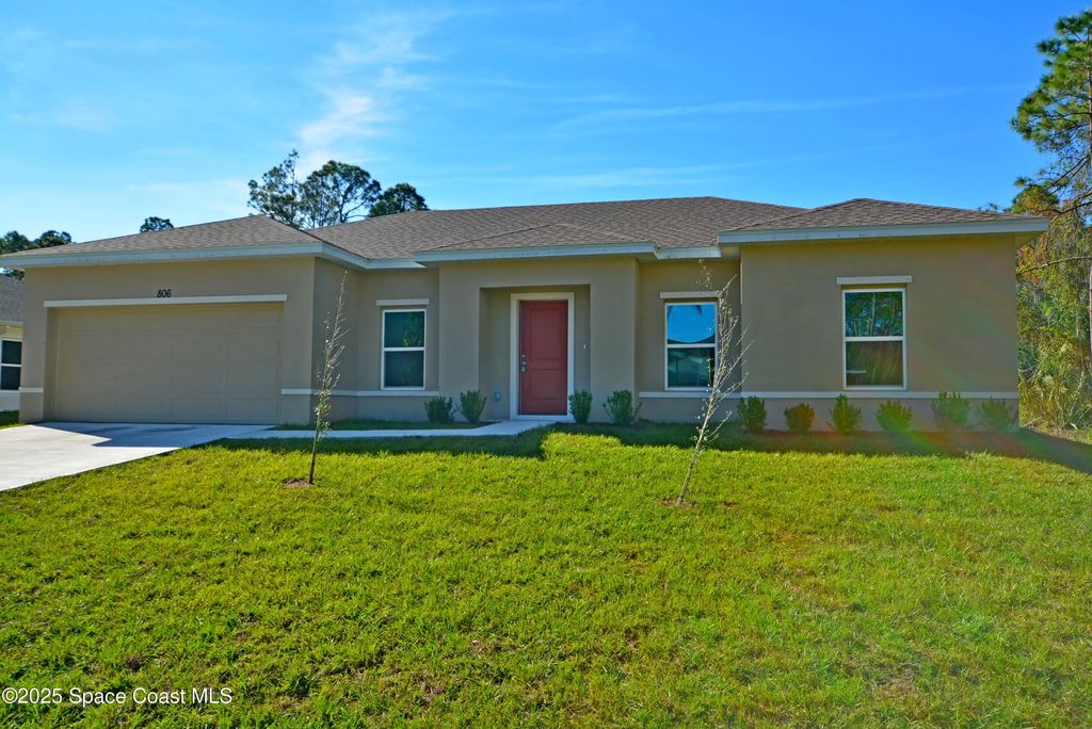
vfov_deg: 48.0
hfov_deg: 67.4
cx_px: 546
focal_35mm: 27
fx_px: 819
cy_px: 364
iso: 125
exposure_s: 1/250
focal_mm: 18
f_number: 8
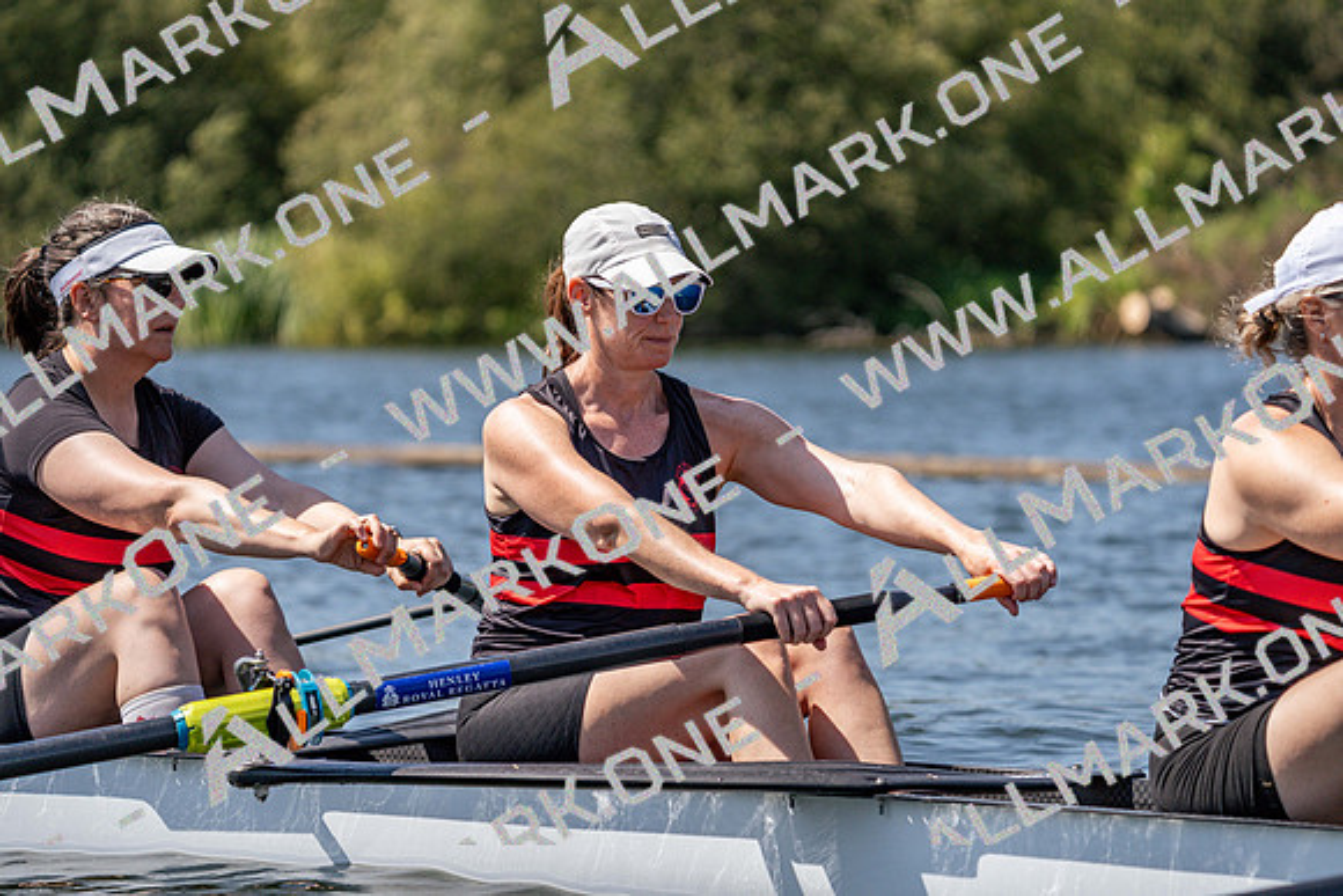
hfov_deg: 9.1
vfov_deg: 6.1
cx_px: 672
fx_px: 8395
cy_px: 448
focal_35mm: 225
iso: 250
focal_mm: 225
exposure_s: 1/2000
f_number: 5.6
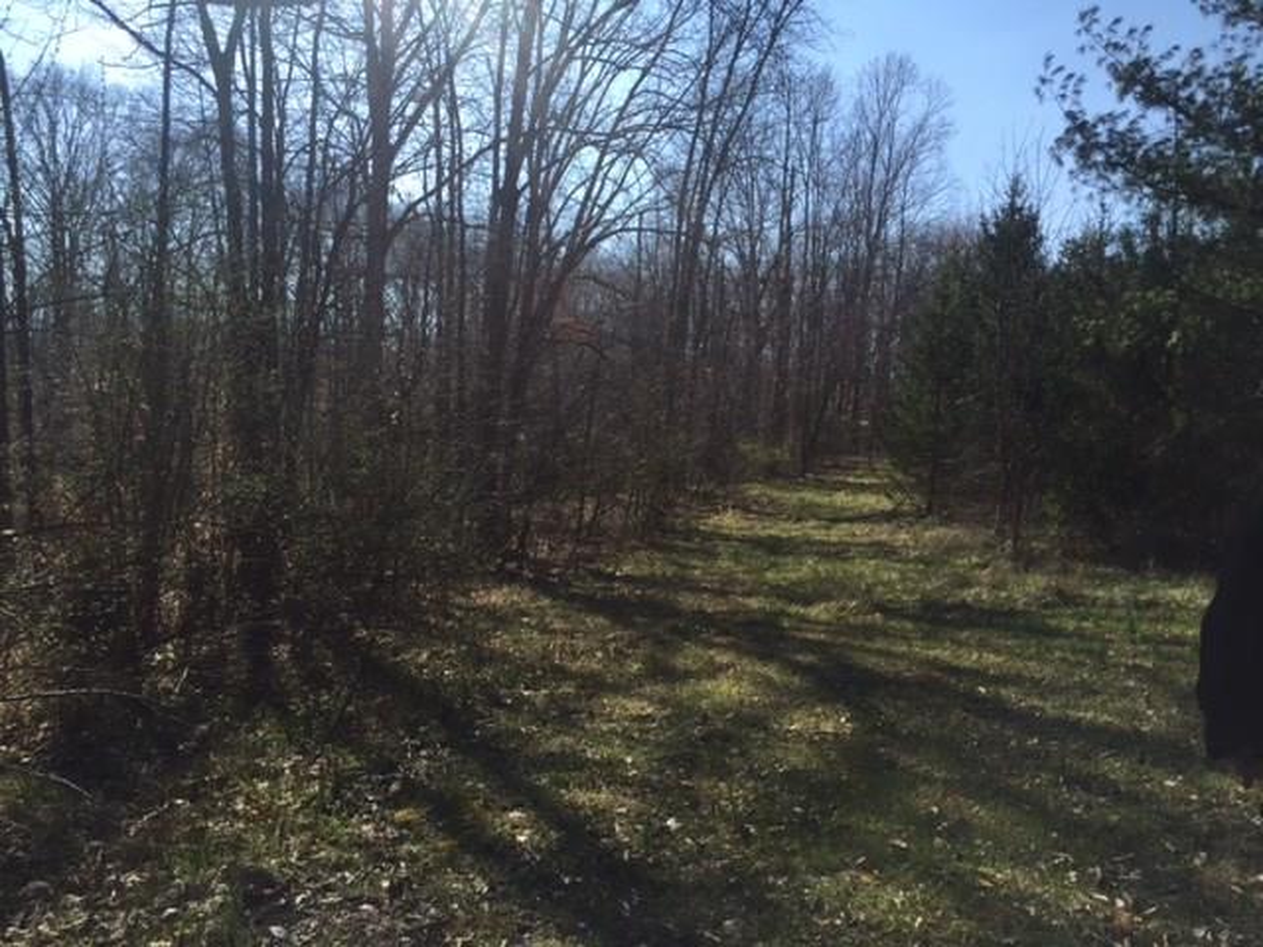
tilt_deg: -1.2
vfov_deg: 48.2
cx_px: 632
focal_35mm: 29
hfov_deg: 61.7
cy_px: 474
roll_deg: -1.0
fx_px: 1058
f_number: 2.2
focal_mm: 4.15
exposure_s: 1/1364
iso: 32
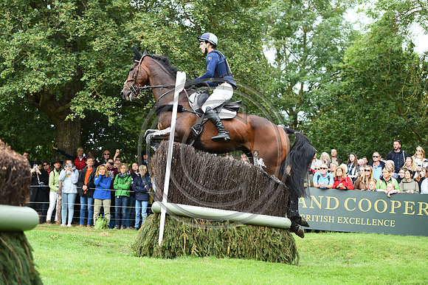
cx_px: 214
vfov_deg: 19.4
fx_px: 832
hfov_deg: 28.9
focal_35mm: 70
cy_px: 142
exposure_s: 1/1250
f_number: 3.5
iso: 720
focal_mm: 70
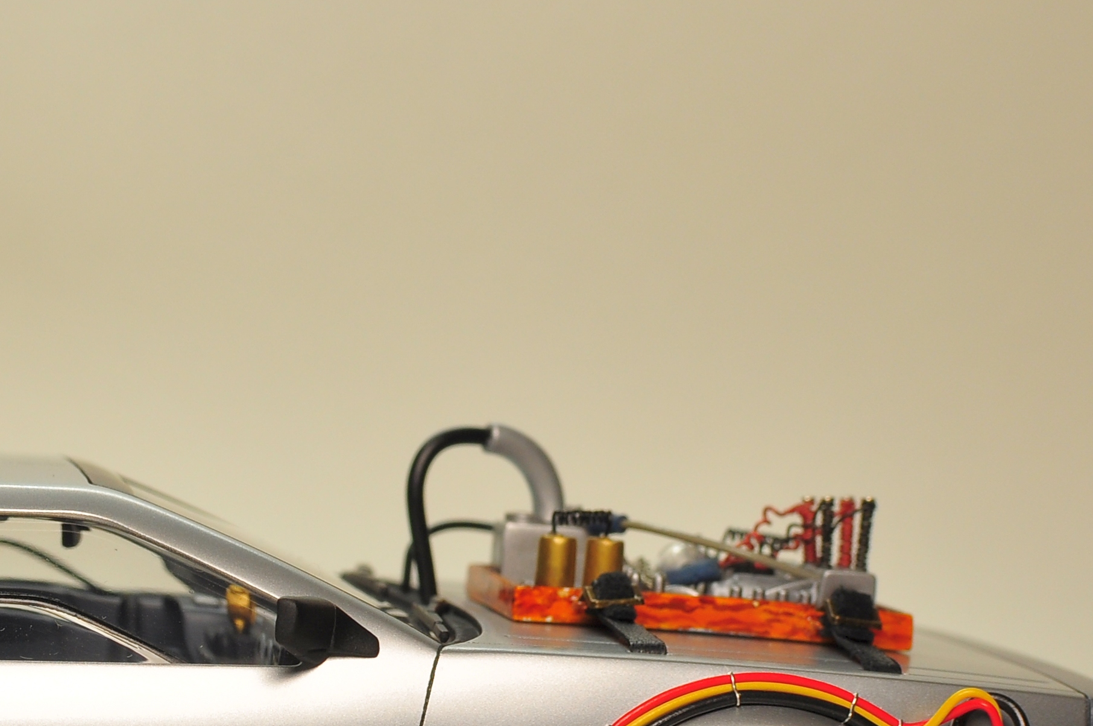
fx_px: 3766
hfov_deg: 16.3
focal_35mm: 124
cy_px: 669
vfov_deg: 10.9
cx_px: 63
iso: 200
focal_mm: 35
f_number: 7.1
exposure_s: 1/125
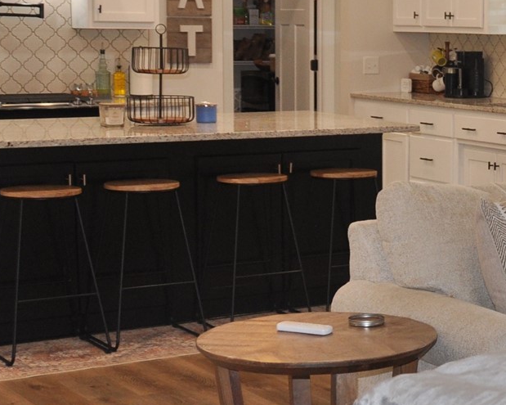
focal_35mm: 89
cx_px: 799
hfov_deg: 18.5
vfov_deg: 17.3
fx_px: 1333
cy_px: 196
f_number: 3.5
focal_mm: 18
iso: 450
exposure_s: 1/125
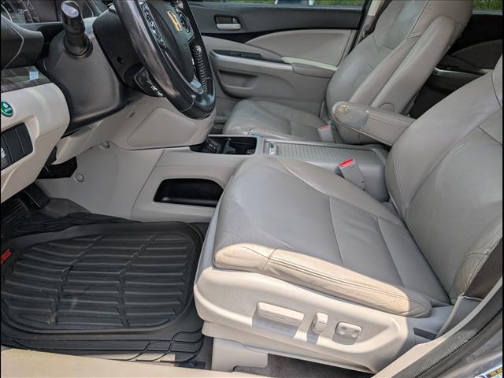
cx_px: 252
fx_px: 349
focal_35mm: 24
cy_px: 189
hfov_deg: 71.6
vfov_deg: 56.8
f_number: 1.68
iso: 22
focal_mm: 6.9
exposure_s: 1/5000
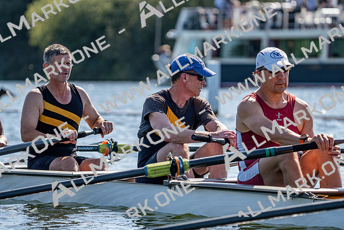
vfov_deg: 4.7
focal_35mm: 295
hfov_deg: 7.0
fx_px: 2819
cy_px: 115
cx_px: 172
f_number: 5.6
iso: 400
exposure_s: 1/2000
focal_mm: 295
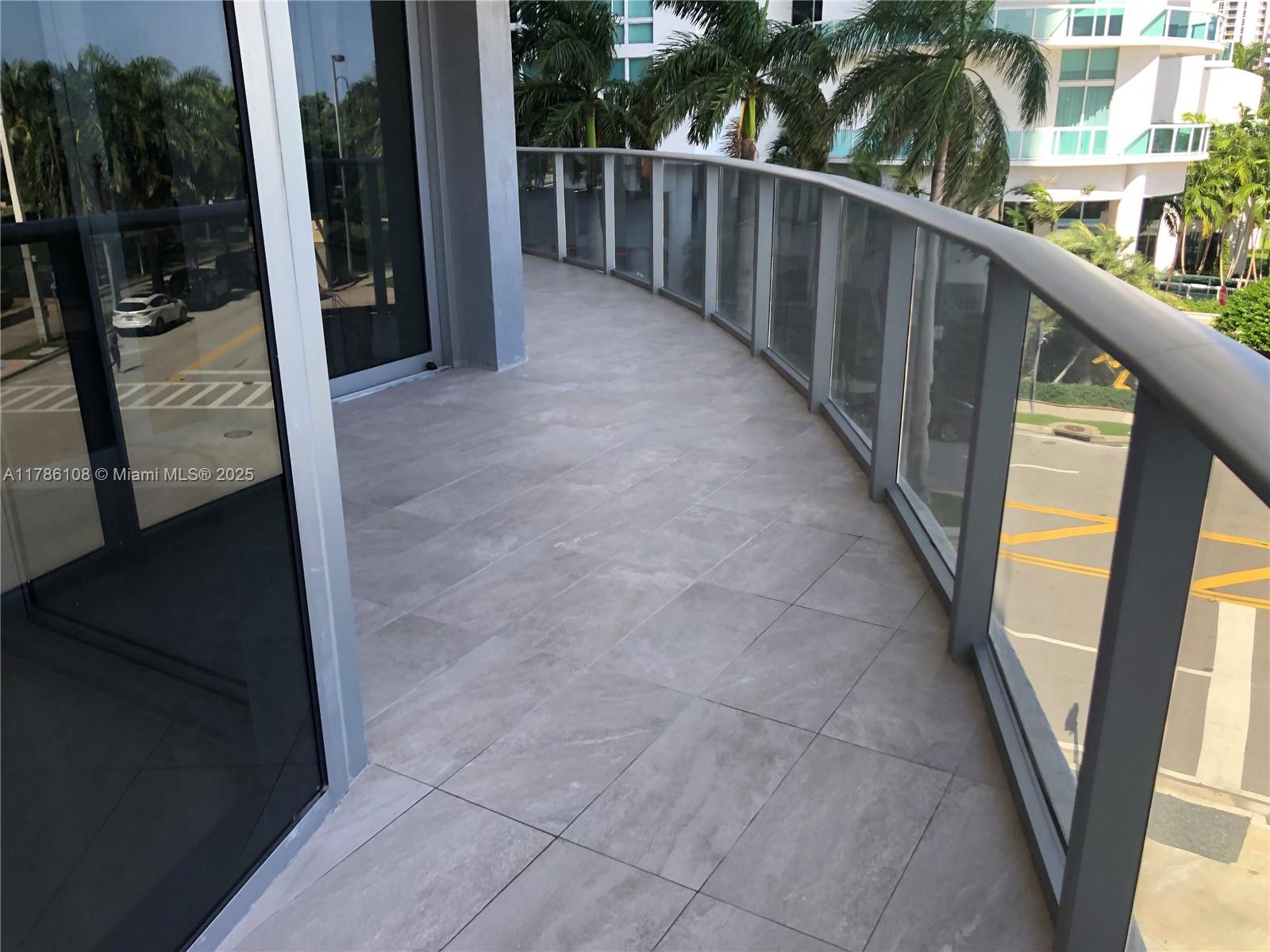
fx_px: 1027
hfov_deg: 63.4
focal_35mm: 28
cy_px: 476
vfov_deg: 49.7
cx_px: 635
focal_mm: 3.99
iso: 20
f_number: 1.8
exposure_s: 1/246
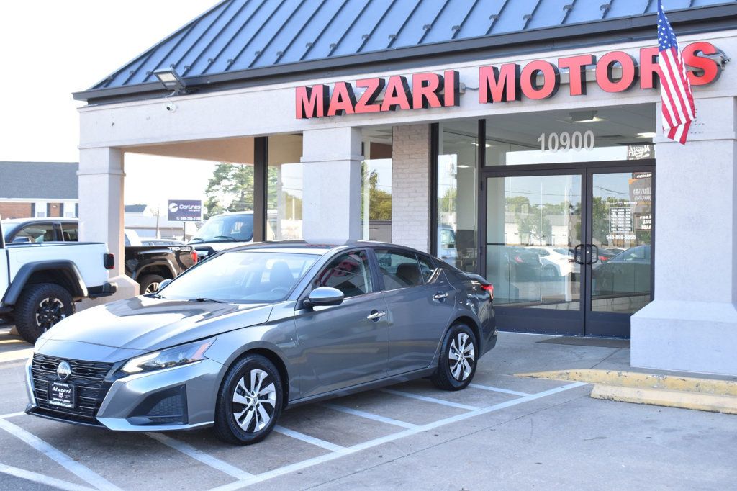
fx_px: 982
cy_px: 246
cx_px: 368
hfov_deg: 41.1
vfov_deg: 28.1
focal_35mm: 48
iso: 400
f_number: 6.3
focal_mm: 32
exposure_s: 1/125
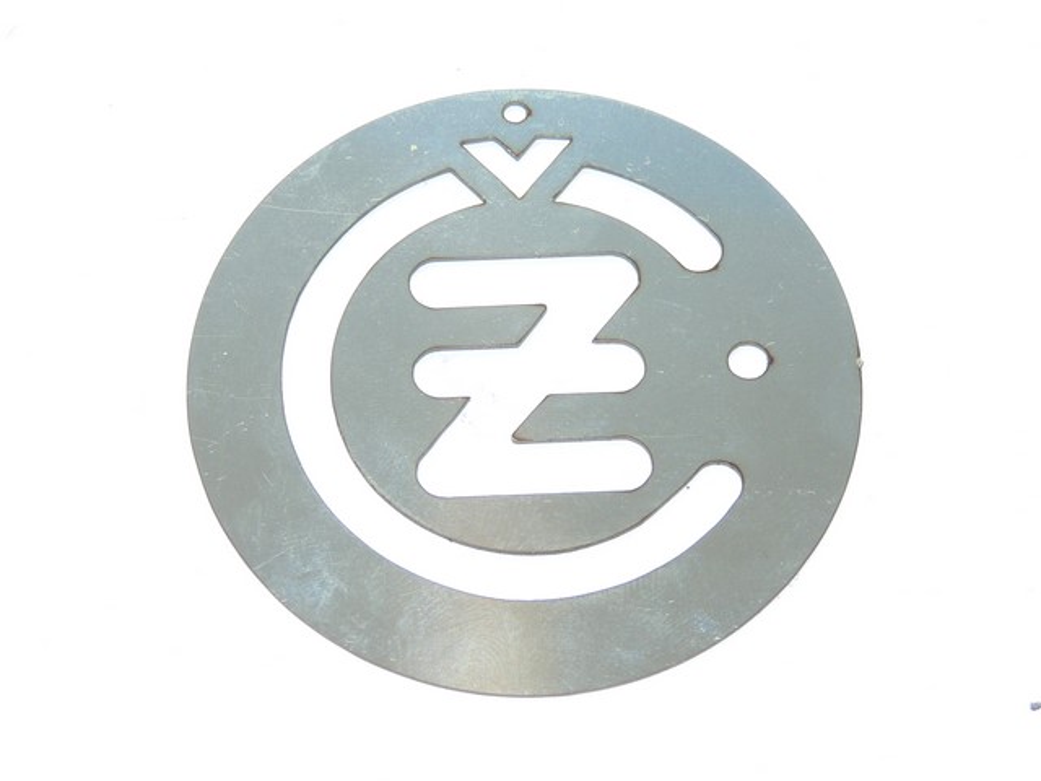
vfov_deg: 21.0
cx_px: 520
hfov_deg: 27.8
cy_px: 390
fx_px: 2105
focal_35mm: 70
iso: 110
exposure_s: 1/60
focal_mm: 12.4
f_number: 3.9
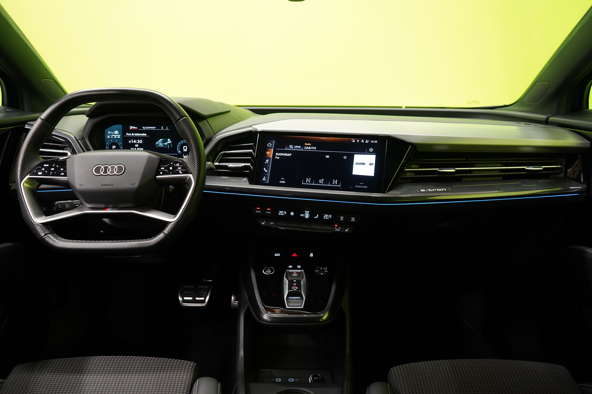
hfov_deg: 65.5
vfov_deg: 46.4
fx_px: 460
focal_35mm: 28
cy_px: 197
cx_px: 296
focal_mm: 28
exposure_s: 1/25
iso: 1250
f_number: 5
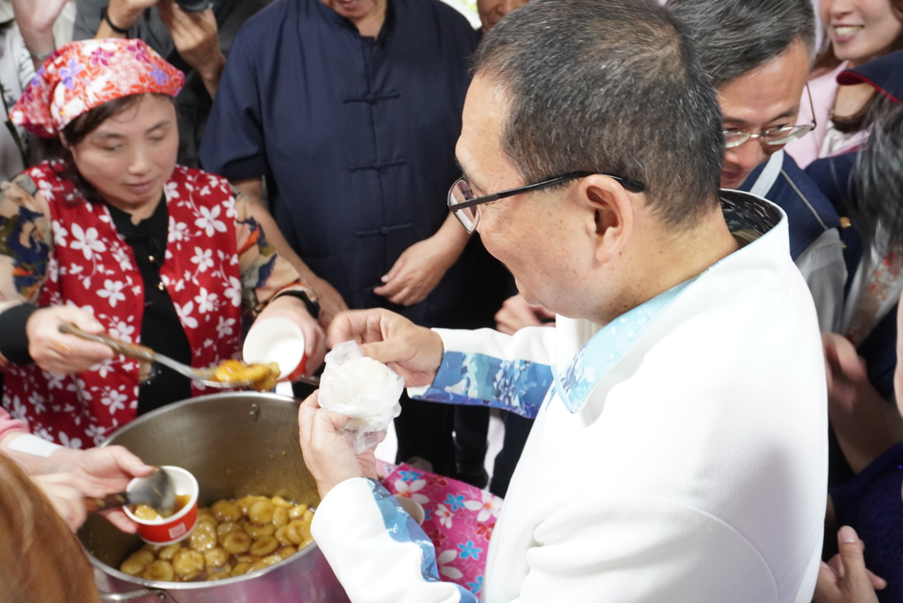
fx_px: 866
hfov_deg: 55.1
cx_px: 452
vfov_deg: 38.4
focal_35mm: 34
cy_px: 302
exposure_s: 1/25
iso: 2500
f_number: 5.6
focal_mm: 23
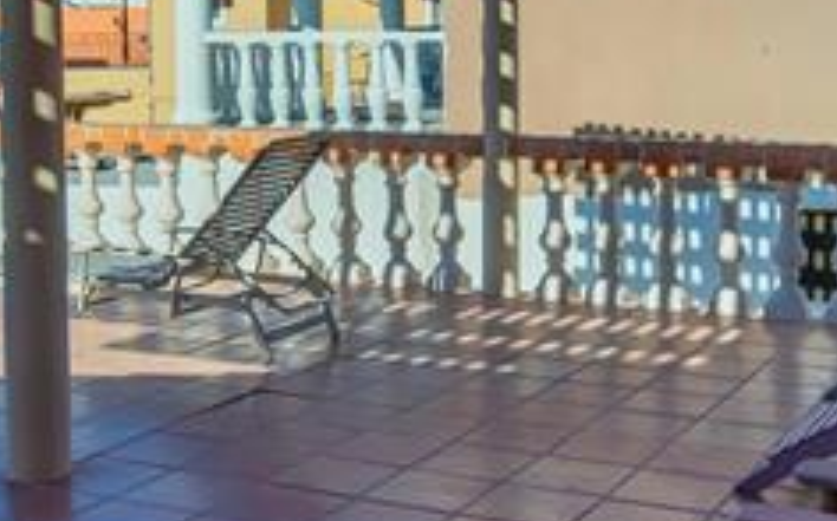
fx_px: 1413
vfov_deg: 20.8
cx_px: 411
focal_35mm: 62
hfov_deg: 33.0
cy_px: 138
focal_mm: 14
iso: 125
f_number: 5.6
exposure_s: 1/1000
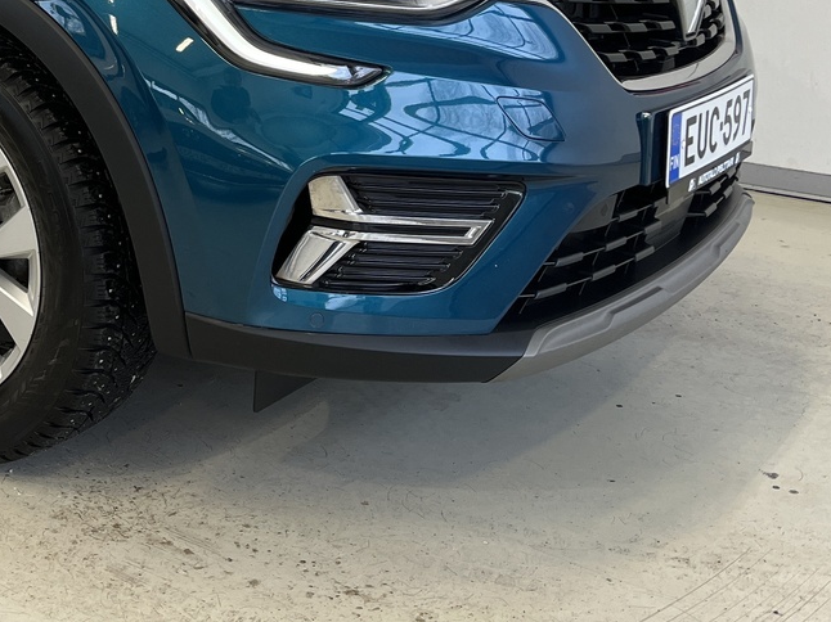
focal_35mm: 58
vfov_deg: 23.6
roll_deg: -0.7
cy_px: -68
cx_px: 6
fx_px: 1392
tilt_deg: -4.9
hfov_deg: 30.9
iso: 80
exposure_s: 1/100
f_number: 1.6
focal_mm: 5.1
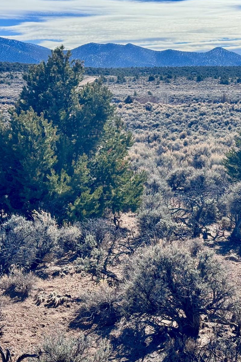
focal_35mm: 67
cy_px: 180
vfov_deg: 30.1
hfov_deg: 20.0
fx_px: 673
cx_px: 203
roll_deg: +0.7
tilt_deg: -9.1
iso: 64
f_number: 1.78
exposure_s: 1/2959
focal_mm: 6.76
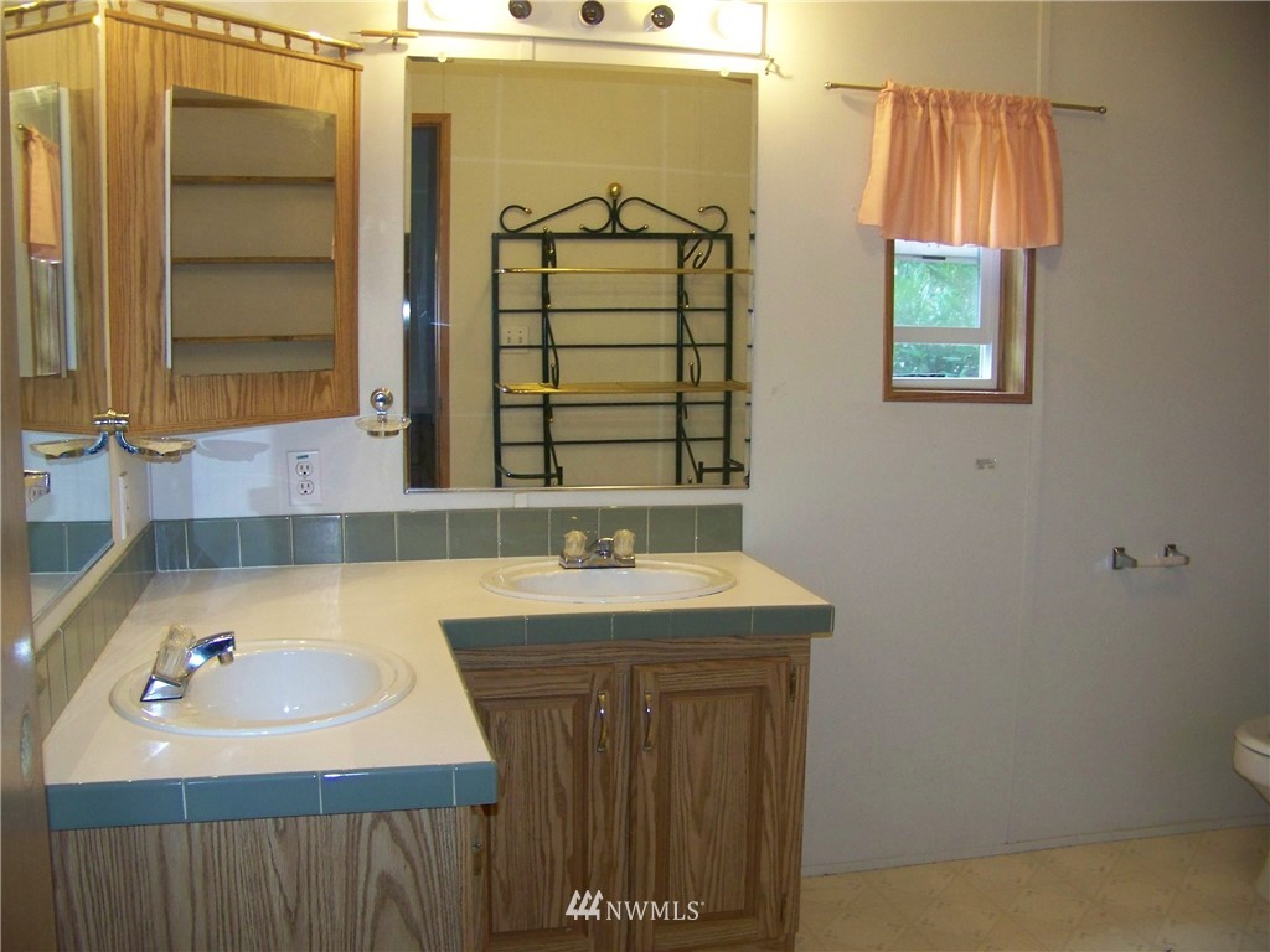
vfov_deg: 39.7
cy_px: 476
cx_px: 635
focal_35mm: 36
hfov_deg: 51.4
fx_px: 1321
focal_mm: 5.85
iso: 200
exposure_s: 1/30
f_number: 2.8
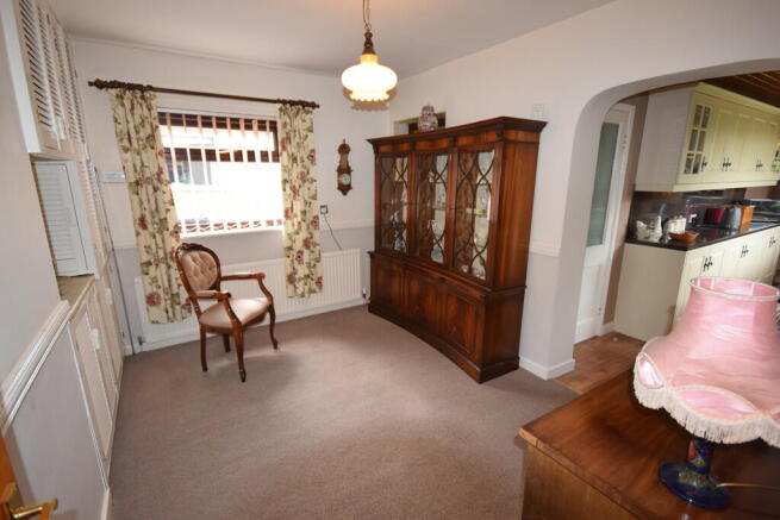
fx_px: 358
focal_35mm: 16
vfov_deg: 72.1
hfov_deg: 95.0
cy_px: 260
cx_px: 390
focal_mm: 11
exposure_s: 1/125
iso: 800
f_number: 5.6
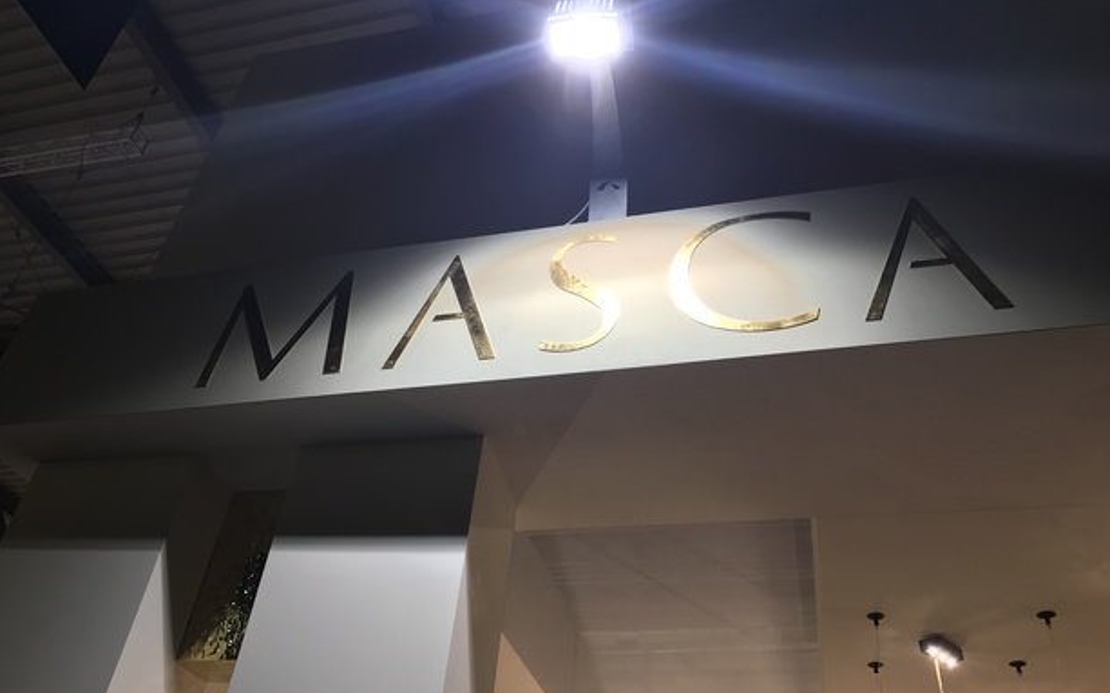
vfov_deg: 41.6
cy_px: 413
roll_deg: -6.0
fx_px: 907
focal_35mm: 30
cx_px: 558
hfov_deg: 62.9
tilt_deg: +35.3
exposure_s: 1/50
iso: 25
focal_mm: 3.99
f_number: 1.8
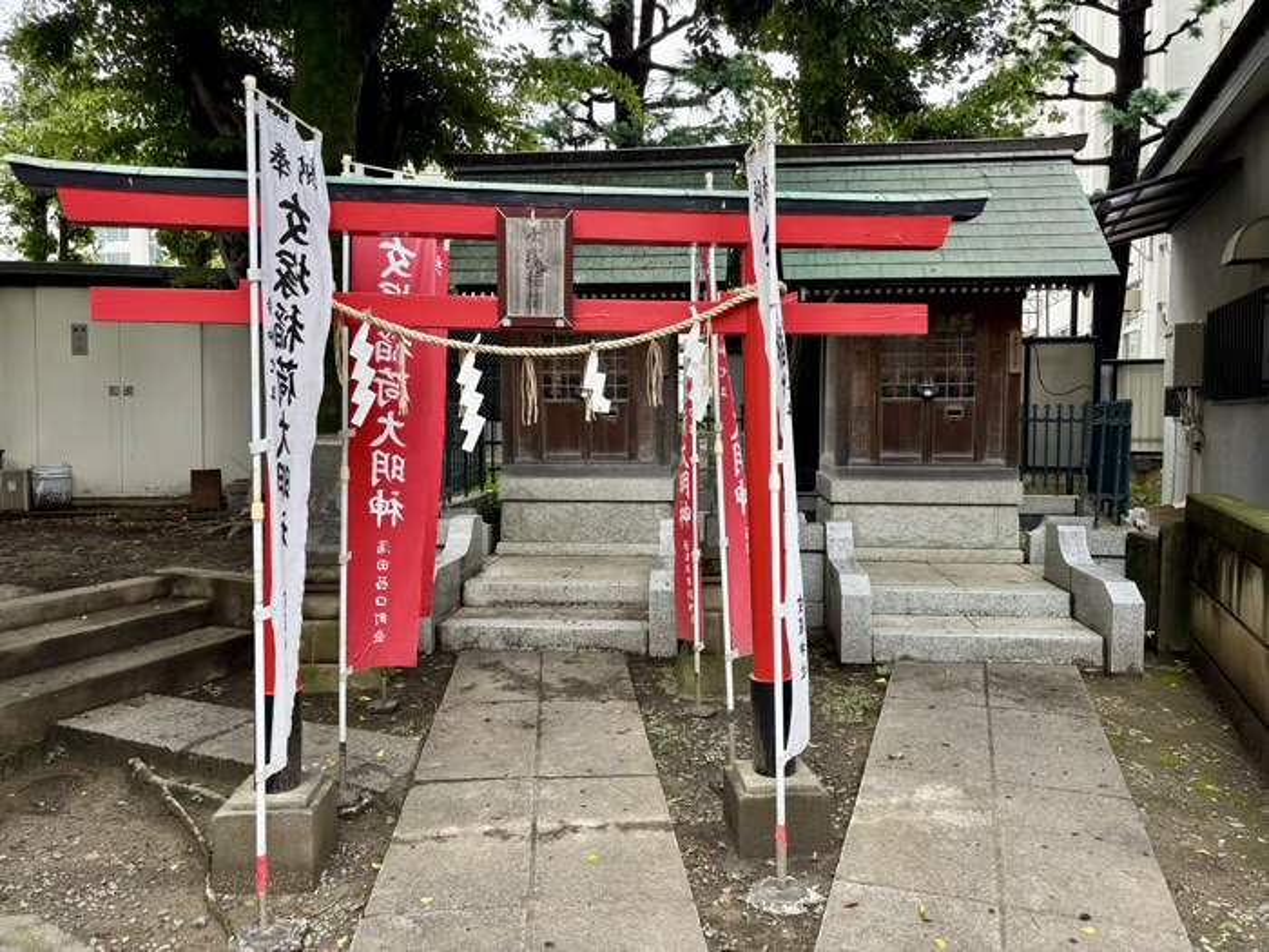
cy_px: 476
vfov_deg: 53.1
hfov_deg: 67.3
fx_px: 953
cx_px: 634
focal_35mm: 26
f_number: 1.6
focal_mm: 5.96
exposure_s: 1/229
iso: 40
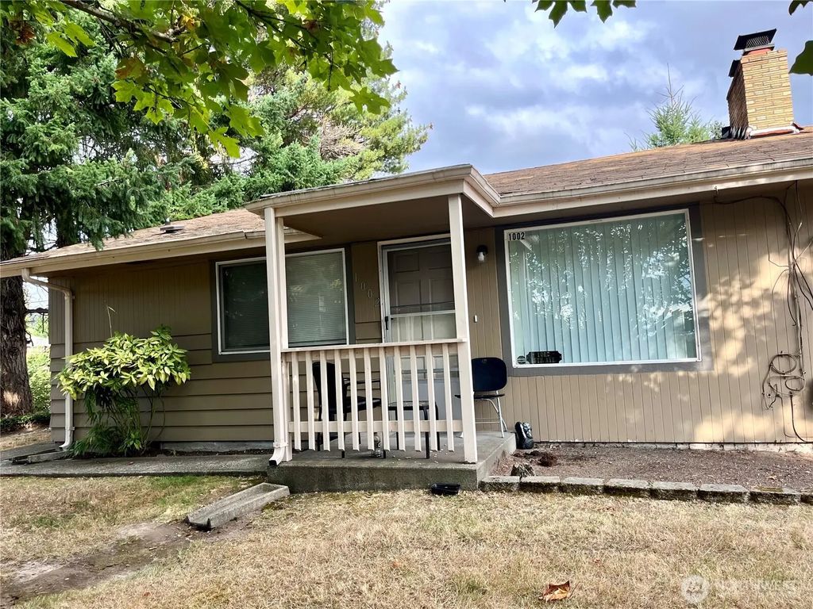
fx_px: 611
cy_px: 304
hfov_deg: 67.3
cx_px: 406
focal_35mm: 26
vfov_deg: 53.1
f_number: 1.6
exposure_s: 1/416
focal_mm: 5.1
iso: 50
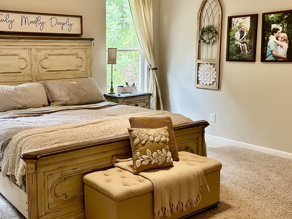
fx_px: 337
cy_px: 96
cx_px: 96
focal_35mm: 40
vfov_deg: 35.9
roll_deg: +0.8
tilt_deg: -7.3
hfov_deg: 46.0
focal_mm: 6.86
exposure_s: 1/60
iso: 160
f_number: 1.78
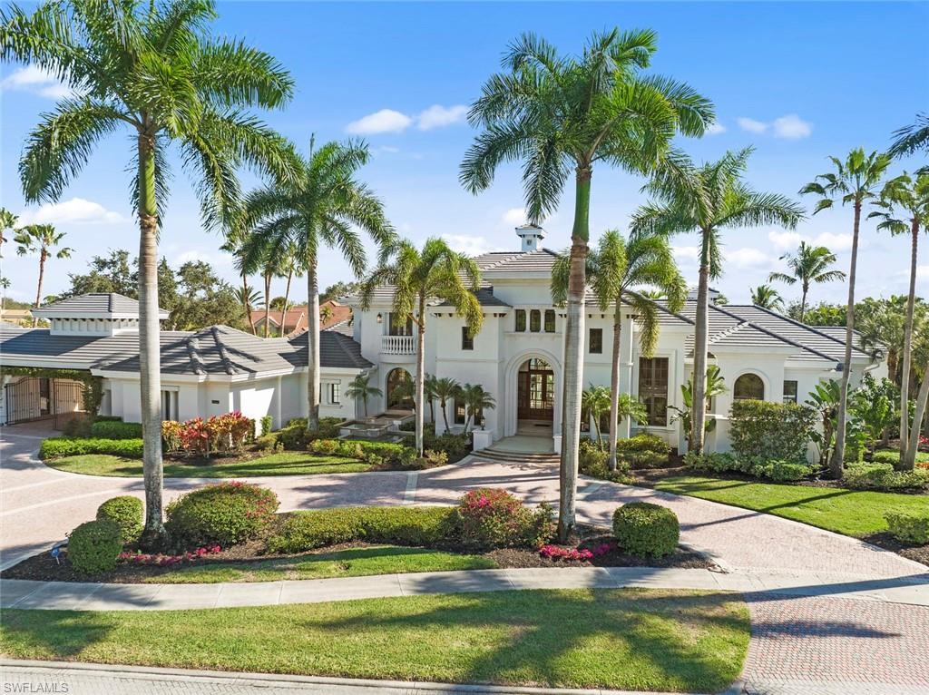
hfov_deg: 71.6
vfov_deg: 56.7
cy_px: 348
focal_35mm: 24
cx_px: 464
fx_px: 643
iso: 120
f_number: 2.8
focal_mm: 12.29
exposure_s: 1/1000
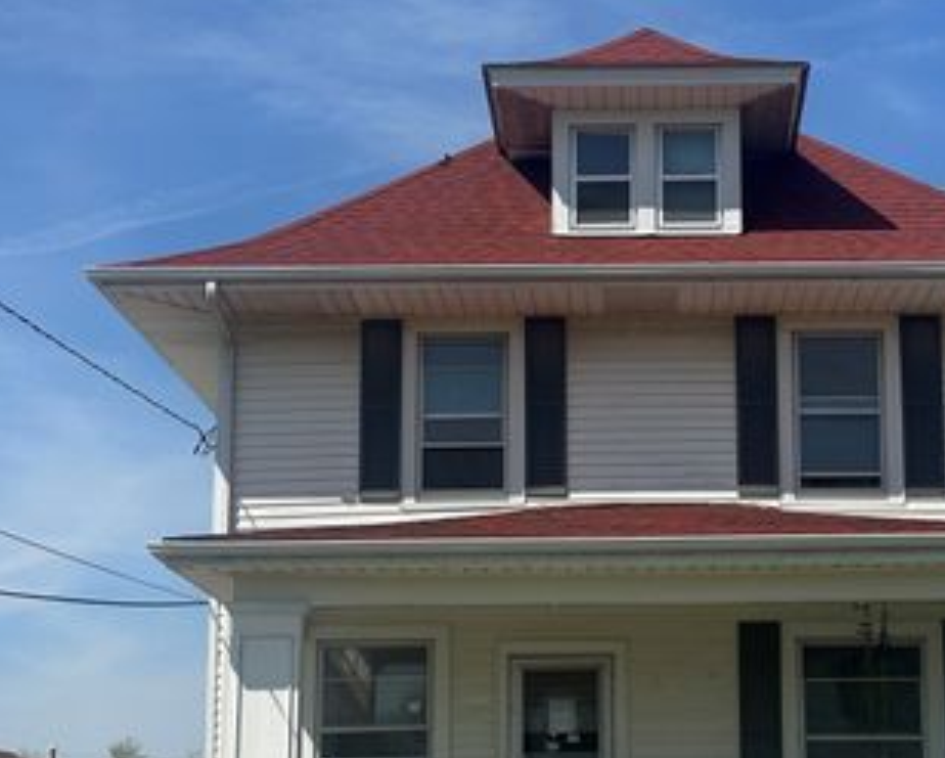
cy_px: 514
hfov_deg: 24.9
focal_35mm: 76
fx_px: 2128
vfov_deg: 20.1
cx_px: 617
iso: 64
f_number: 1.78
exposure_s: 1/5882
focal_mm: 6.86
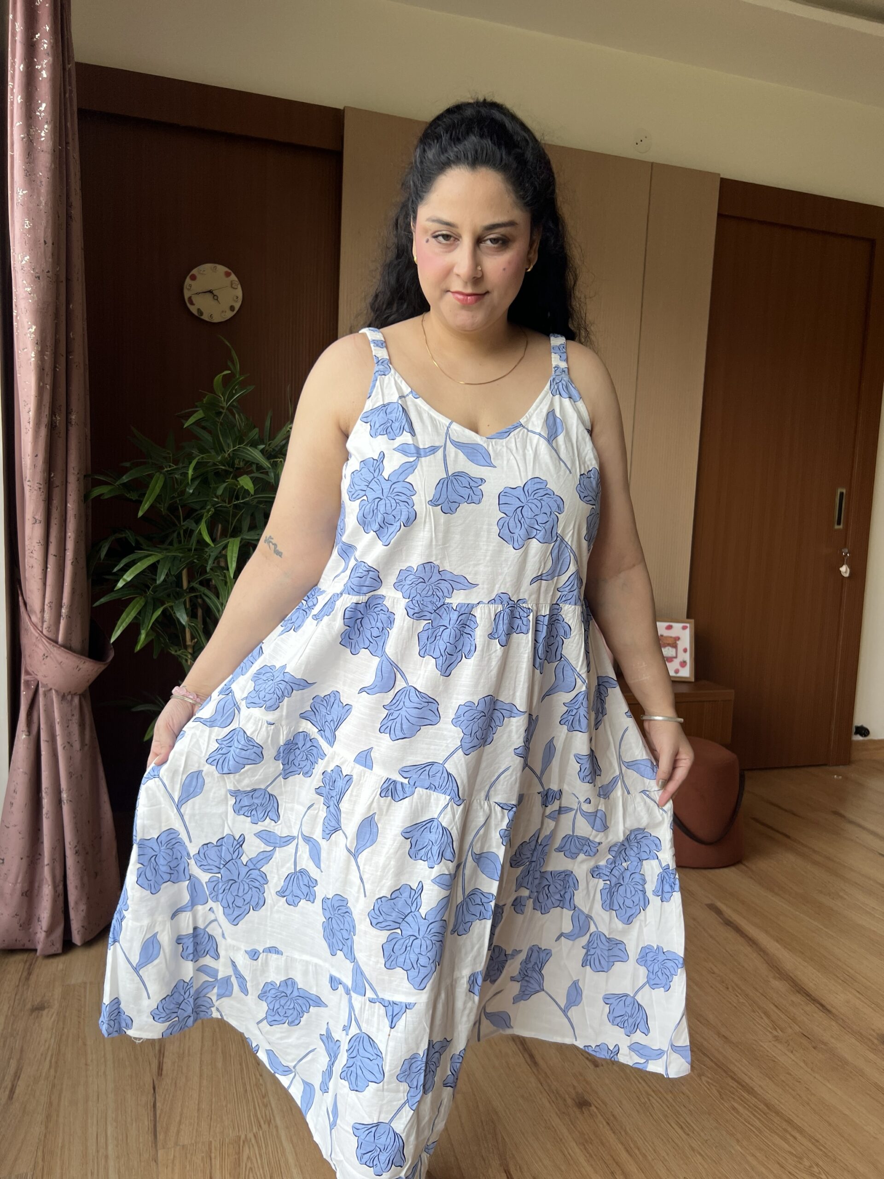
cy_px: 590
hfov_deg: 53.1
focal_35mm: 26
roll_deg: -2.0
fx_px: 885
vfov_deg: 67.3
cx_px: 442
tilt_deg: -5.9
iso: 50
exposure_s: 1/361
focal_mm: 5.7
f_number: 1.5
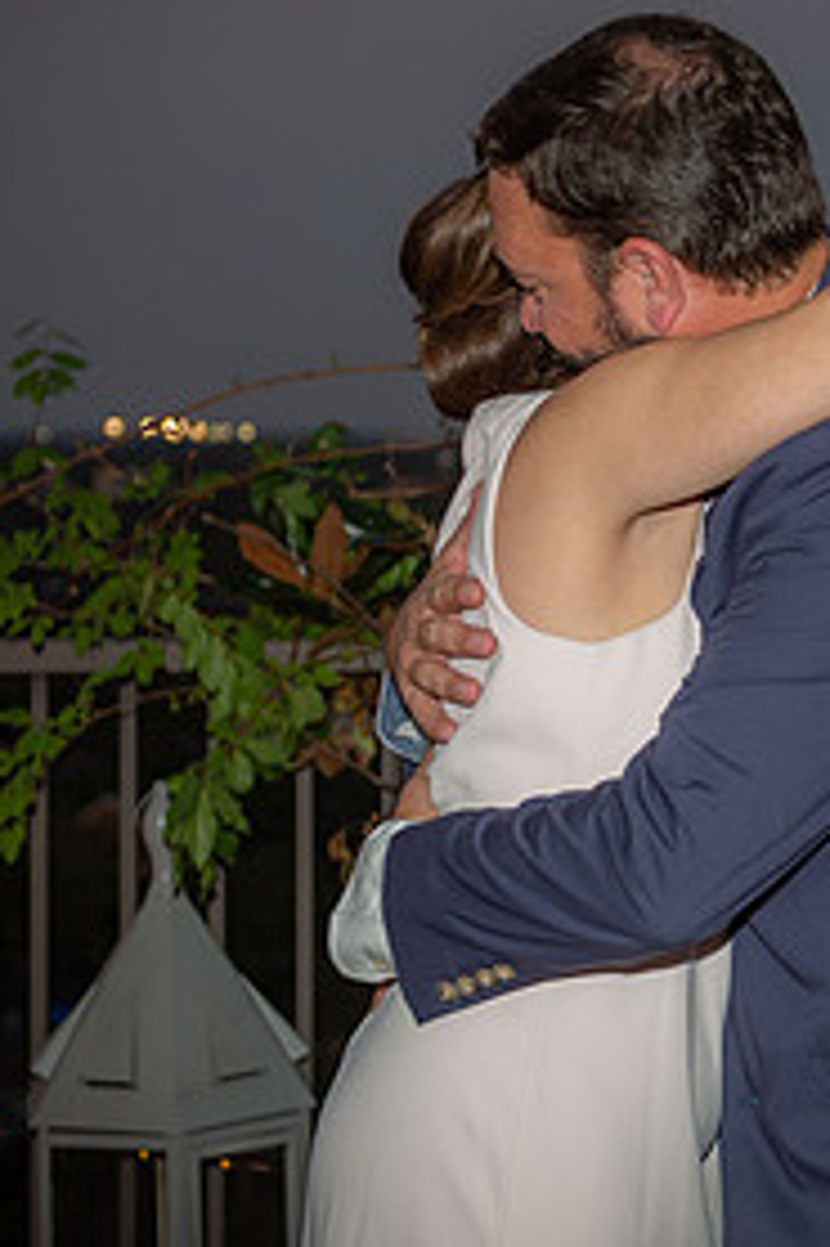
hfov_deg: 12.7
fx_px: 3670
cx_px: 920
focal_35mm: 106
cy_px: 534
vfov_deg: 19.3
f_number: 3.5
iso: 800
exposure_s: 1/125
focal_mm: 48
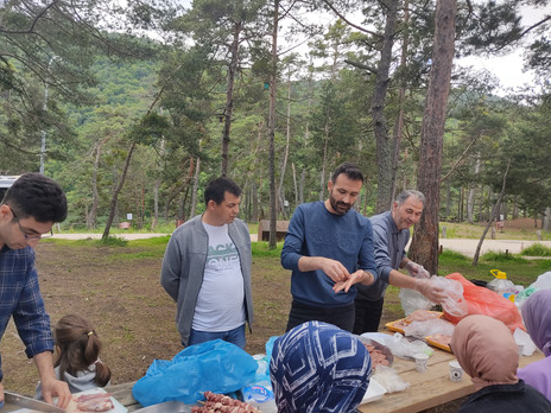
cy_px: 200
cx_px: 265
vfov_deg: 49.7
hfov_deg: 63.4
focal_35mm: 28
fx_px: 446
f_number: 1.79
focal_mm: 4.74
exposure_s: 1/269
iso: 100
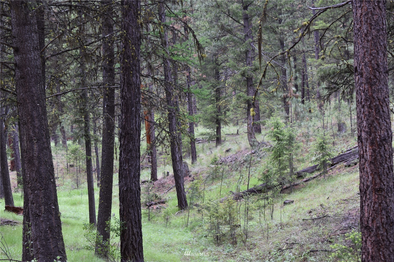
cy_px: 131
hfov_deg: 24.6
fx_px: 903
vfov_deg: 16.5
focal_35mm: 82
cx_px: 197
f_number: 7.1
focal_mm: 55
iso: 400
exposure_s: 1/60
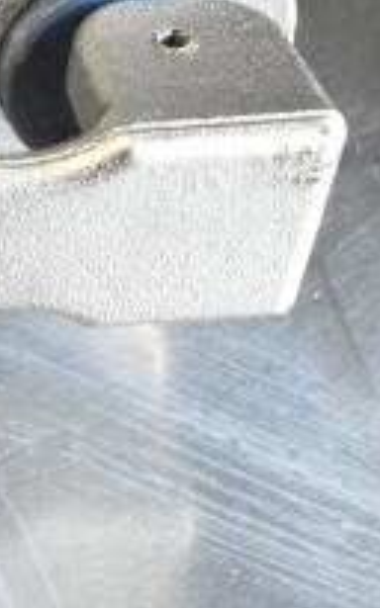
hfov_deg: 10.1
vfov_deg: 18.4
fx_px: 1882
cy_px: 265
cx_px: -511
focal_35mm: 114
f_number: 4
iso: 1600
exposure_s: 1/60
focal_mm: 25
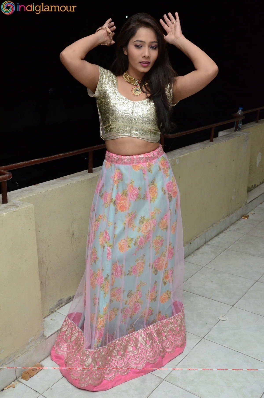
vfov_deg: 49.6
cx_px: 132
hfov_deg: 34.0
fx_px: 431
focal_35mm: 39
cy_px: 199
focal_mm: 26
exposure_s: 1/125
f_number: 5.6
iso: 2500
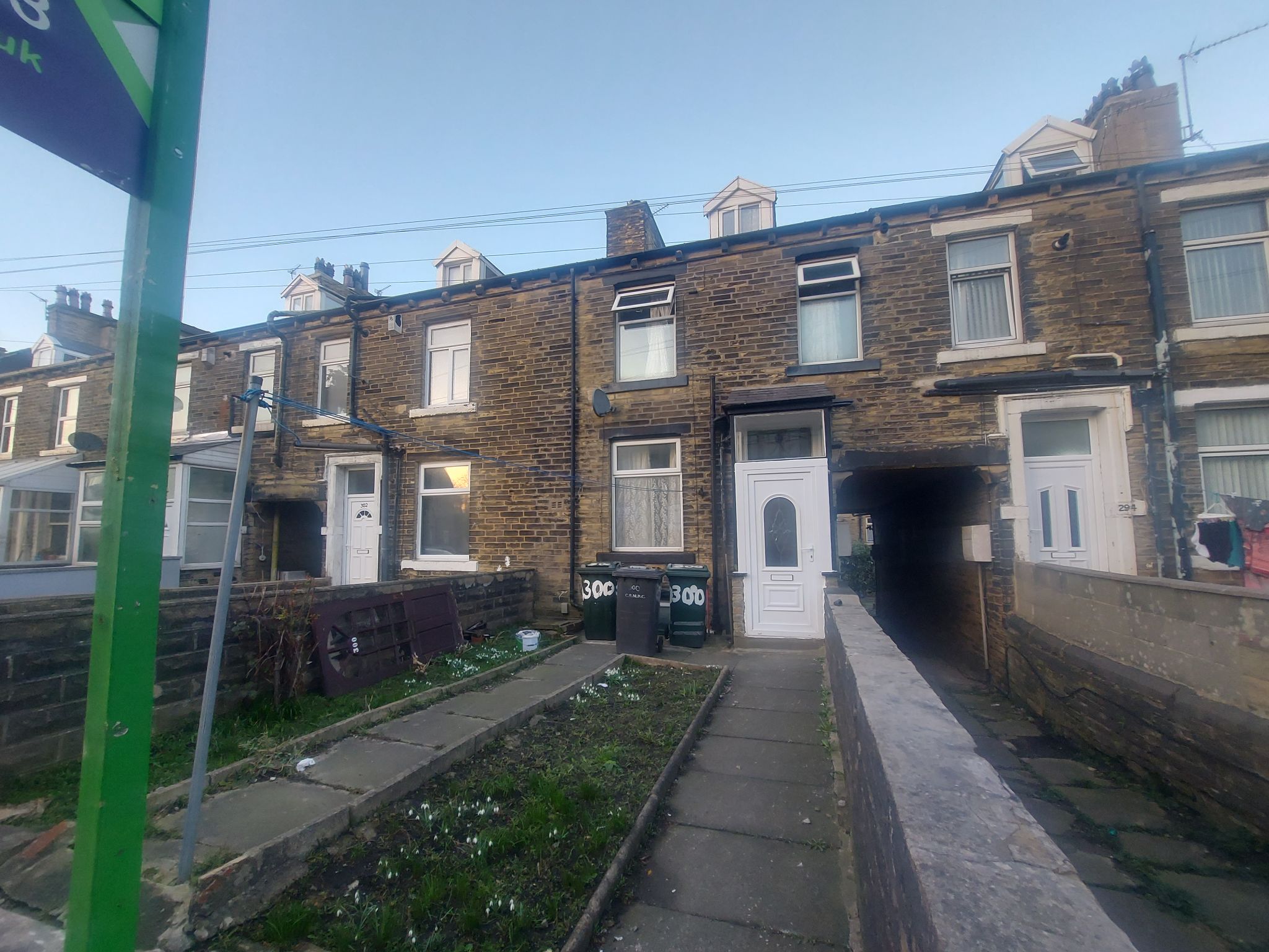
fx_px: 477
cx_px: 634
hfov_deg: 106.2
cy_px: 476
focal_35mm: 13
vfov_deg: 89.9
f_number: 2.2
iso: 100
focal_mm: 1.74
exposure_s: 1/100
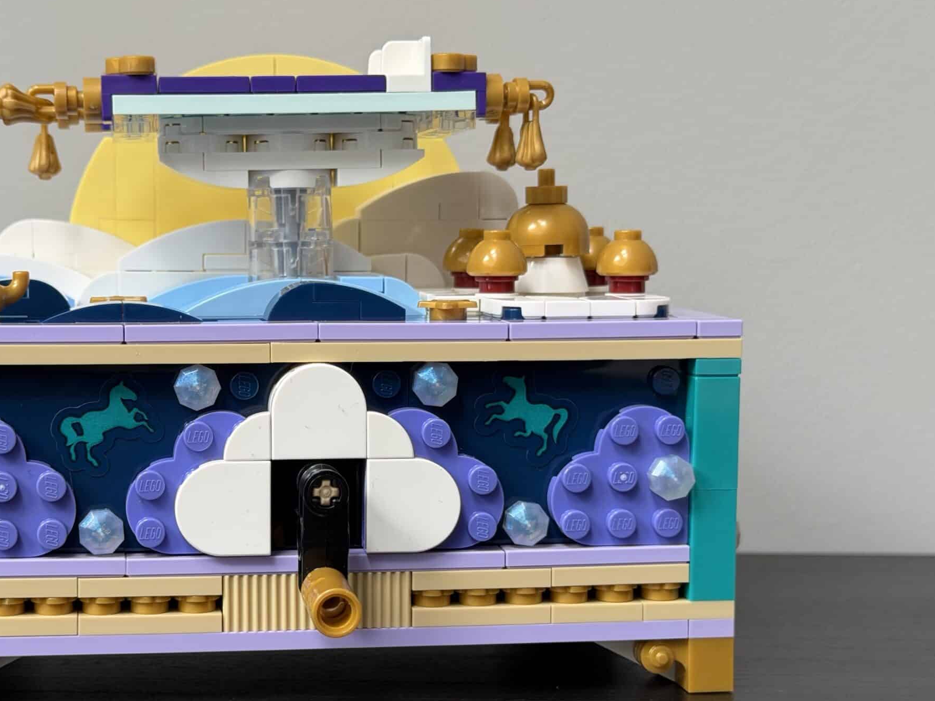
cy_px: 421
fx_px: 1864
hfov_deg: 28.0
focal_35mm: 69
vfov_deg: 21.3
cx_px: 300
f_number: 1.78
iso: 100
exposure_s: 1/95
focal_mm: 6.76
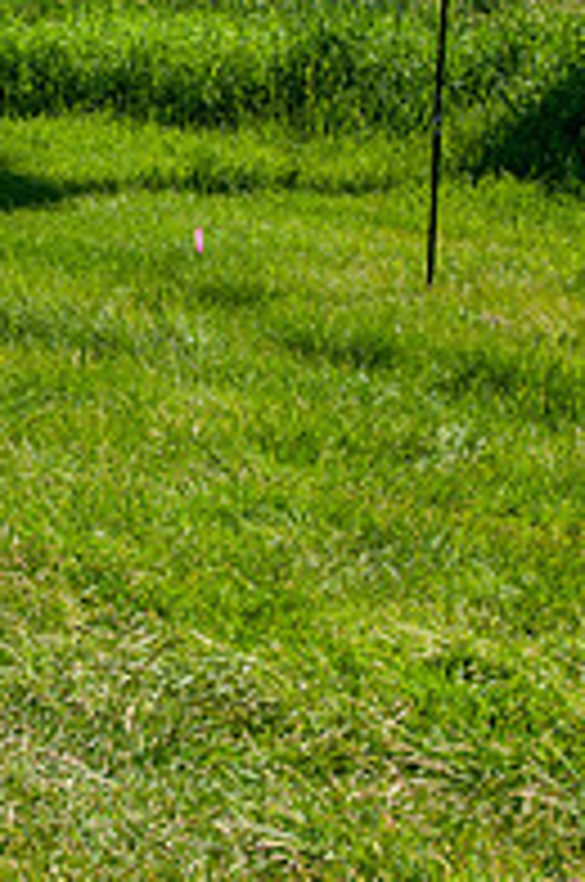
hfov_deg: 11.5
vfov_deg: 17.5
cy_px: 261
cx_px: -34
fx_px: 2862
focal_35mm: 117
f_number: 8
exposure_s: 1/400
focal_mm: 34
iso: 200
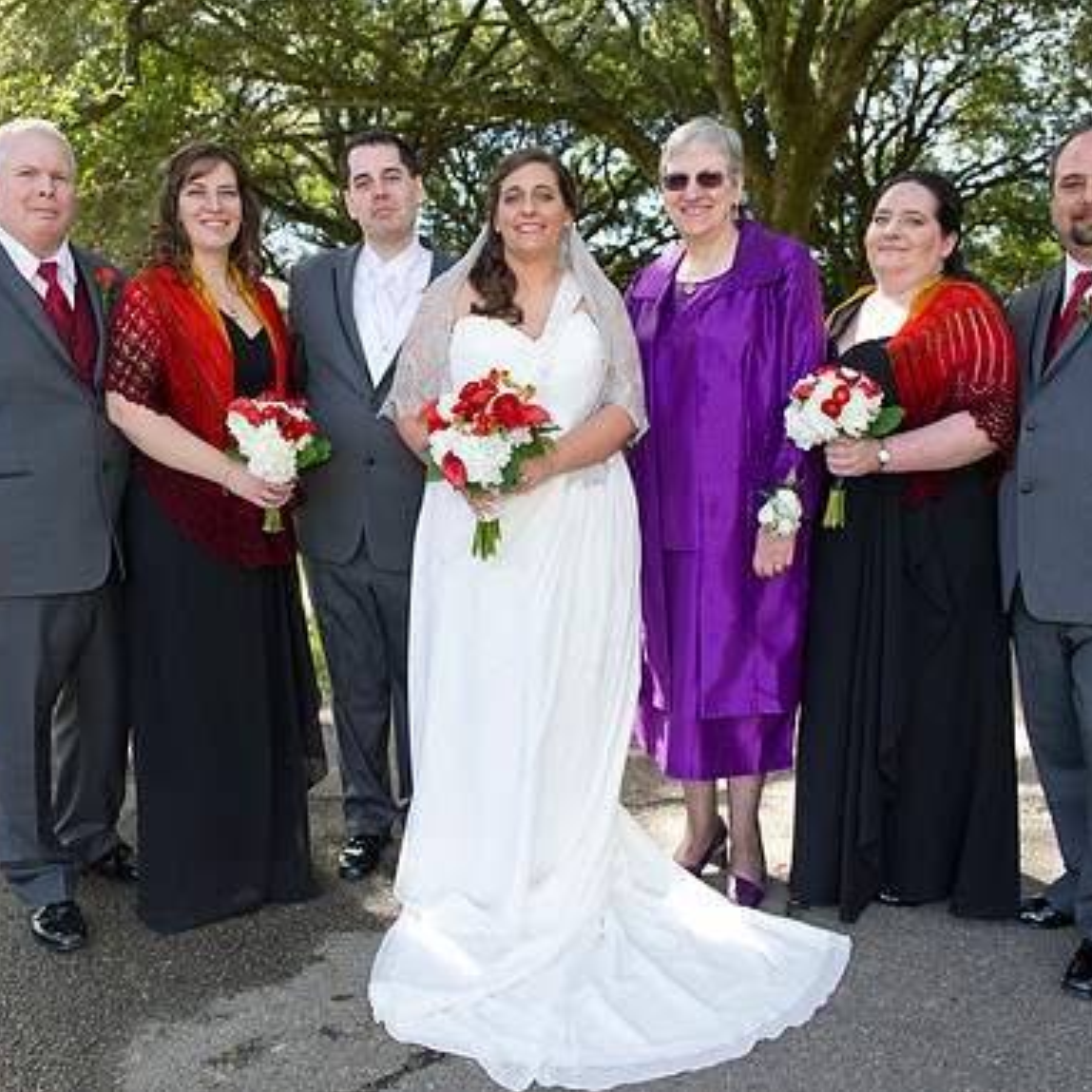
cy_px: 545
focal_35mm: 36
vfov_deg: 46.0
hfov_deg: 46.0
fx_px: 1285
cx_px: 519
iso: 320
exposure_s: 1/200
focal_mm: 28
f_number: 5.6
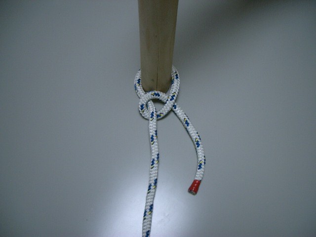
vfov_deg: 40.7
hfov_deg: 52.6
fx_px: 320
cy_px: 118
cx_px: 158
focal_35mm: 35
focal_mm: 5.8
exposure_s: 1/50
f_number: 2.6
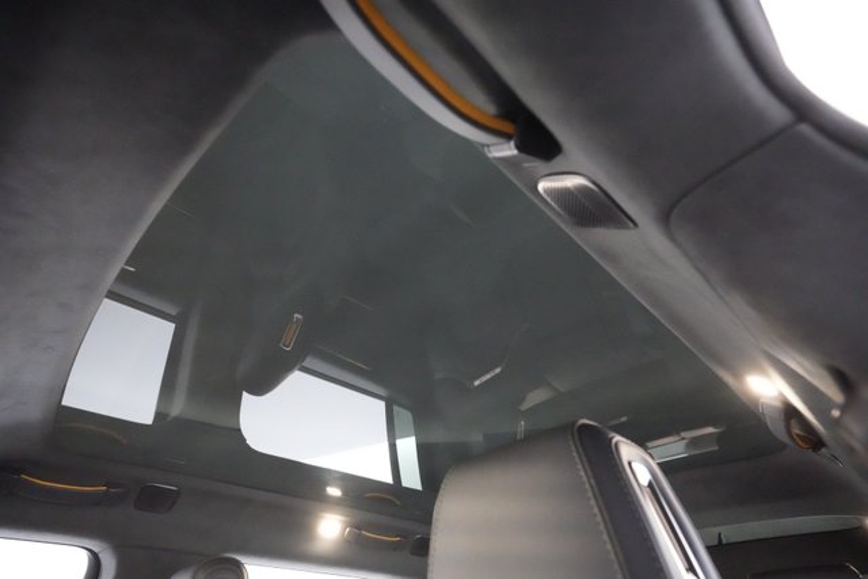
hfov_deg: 93.3
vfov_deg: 70.5
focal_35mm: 17
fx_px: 410
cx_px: 434
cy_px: 290
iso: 32000
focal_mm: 17
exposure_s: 1/100
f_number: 5
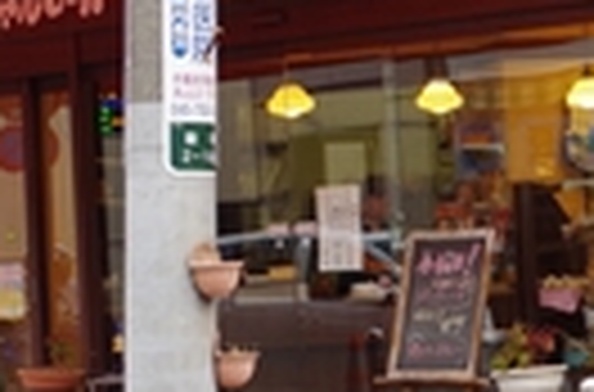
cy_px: 257
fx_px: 2593
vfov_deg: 8.6
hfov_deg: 12.5
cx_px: 853
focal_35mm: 158
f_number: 6.3
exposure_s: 1/60
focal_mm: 28.13
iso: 800
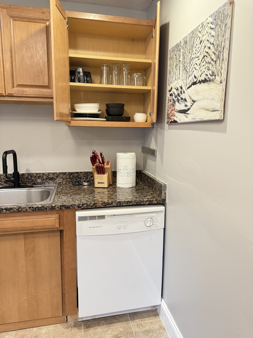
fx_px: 234
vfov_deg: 71.6
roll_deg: -0.7
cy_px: 169
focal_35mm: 24
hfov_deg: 56.8
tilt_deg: -8.6
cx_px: 126
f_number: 1.78
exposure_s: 1/60
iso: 320
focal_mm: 6.76
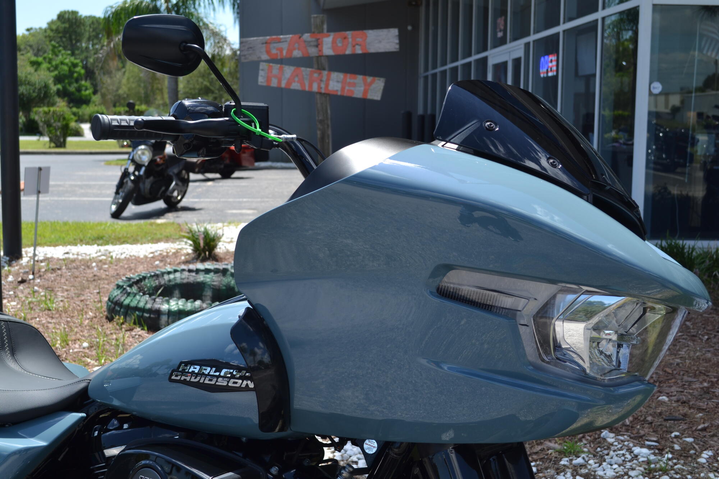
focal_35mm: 48
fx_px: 959
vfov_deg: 28.1
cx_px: 360
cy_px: 240
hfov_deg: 41.1
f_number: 7.1
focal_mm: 32
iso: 100
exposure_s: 1/200
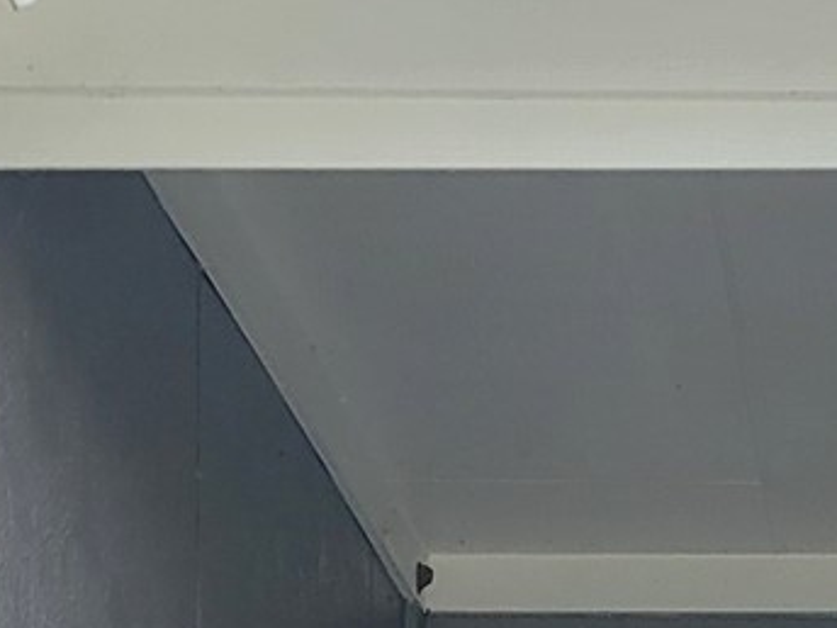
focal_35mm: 155
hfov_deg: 12.6
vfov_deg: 8.5
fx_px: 3748
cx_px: 786
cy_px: 1631
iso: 40
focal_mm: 5.4
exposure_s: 1/312
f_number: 1.8
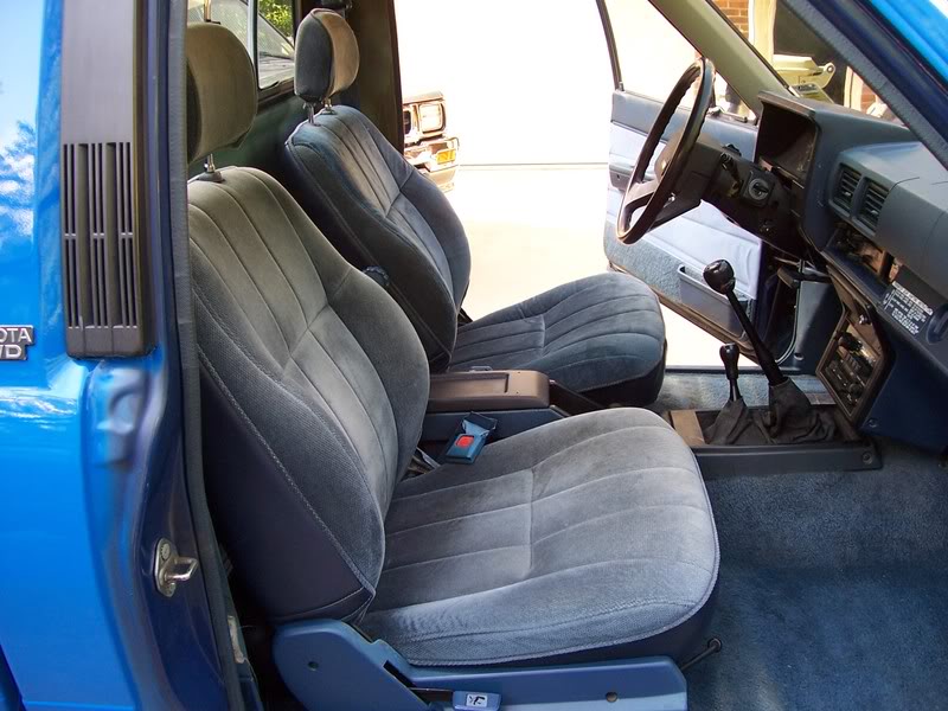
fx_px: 931
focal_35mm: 34
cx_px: 474
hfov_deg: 54.0
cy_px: 356
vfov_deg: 41.8
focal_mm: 5.6
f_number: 2.7
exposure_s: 1/60
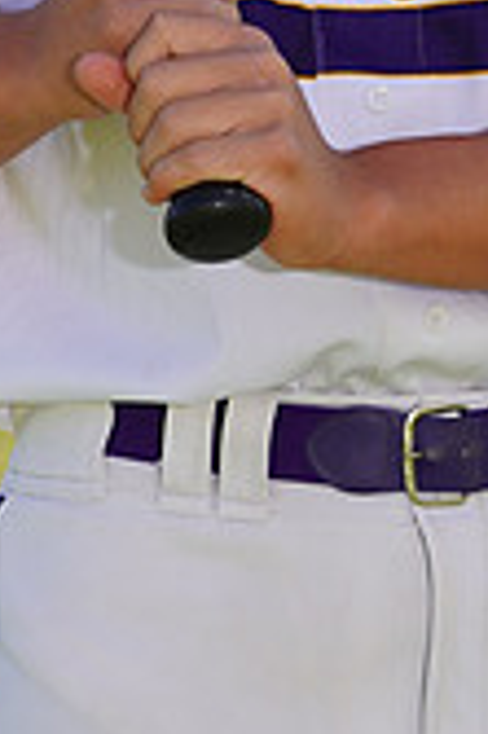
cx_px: 426
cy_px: -229
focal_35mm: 796
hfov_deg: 1.7
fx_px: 16218
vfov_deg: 2.6
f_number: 8
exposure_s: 1/250
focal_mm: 229
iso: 100
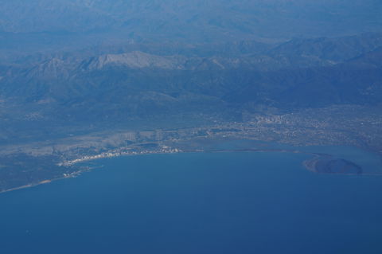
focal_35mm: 105
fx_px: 1113
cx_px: 191
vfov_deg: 13.0
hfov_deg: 19.5
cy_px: 127
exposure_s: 1/200
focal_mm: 70
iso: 100
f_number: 13
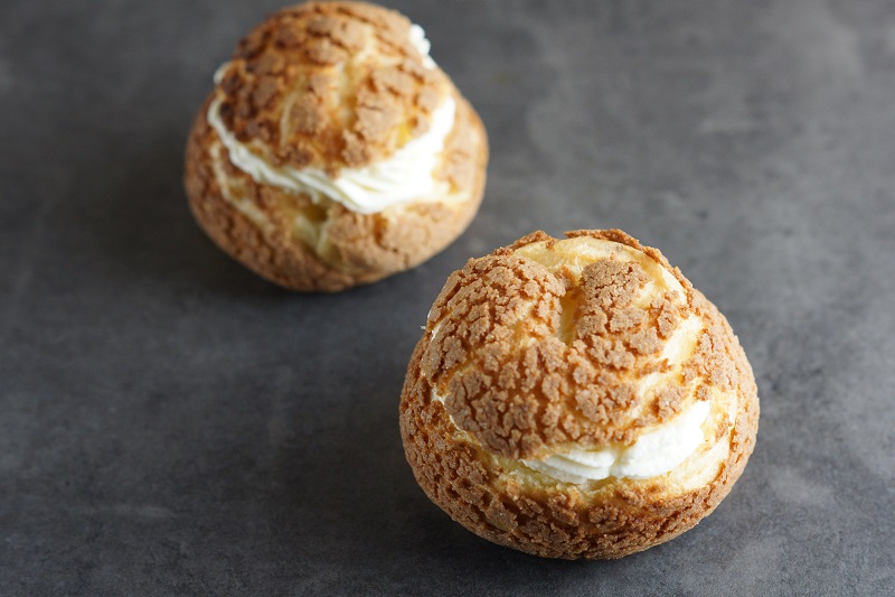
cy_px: 298
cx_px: 448
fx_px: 1864
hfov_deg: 27.0
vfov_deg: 18.2
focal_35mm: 75
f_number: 4
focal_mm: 50
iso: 400
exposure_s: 1/80
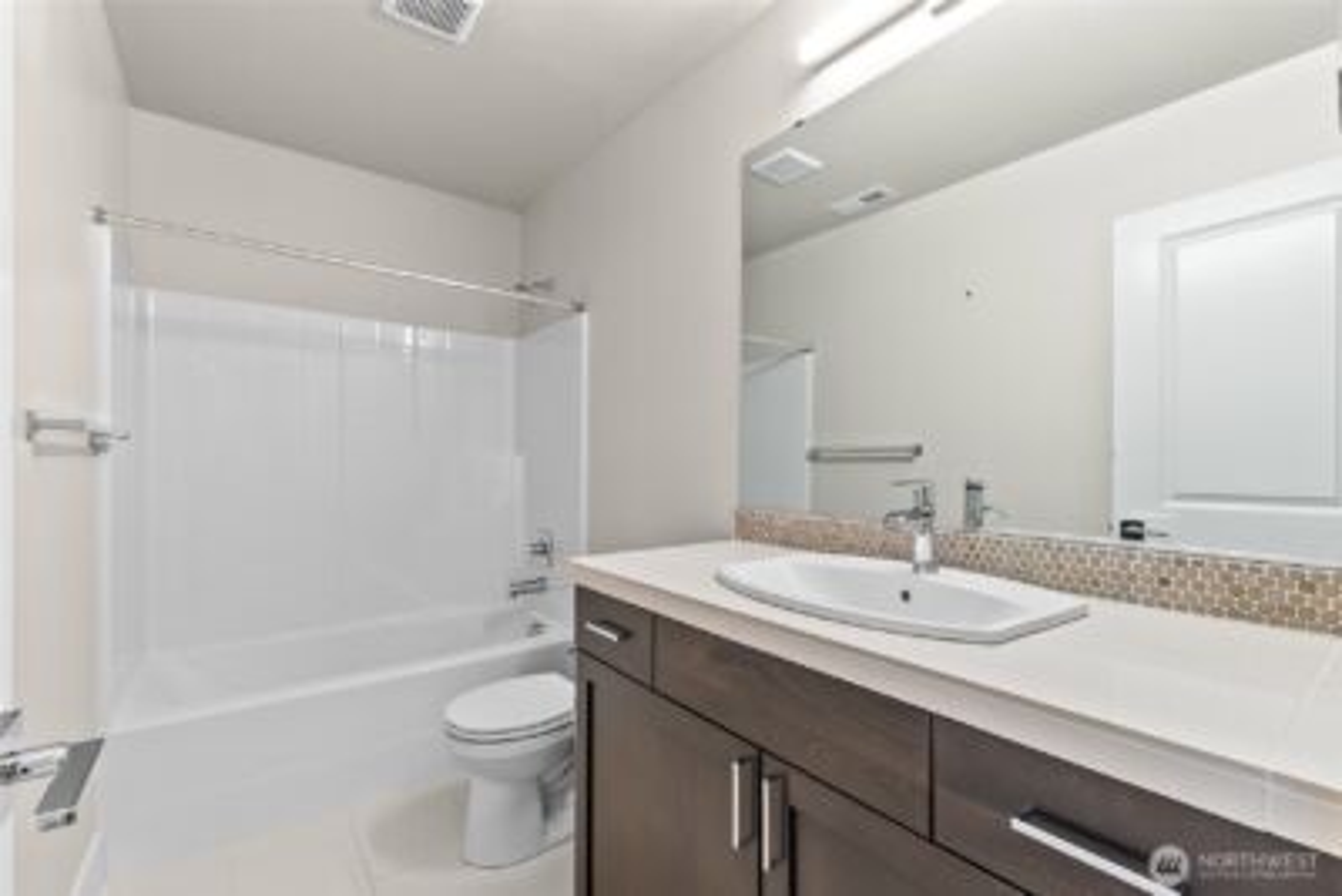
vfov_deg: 77.4
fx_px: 559
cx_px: 671
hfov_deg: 100.4
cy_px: 448
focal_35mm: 15
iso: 100
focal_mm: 10
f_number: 9
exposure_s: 4
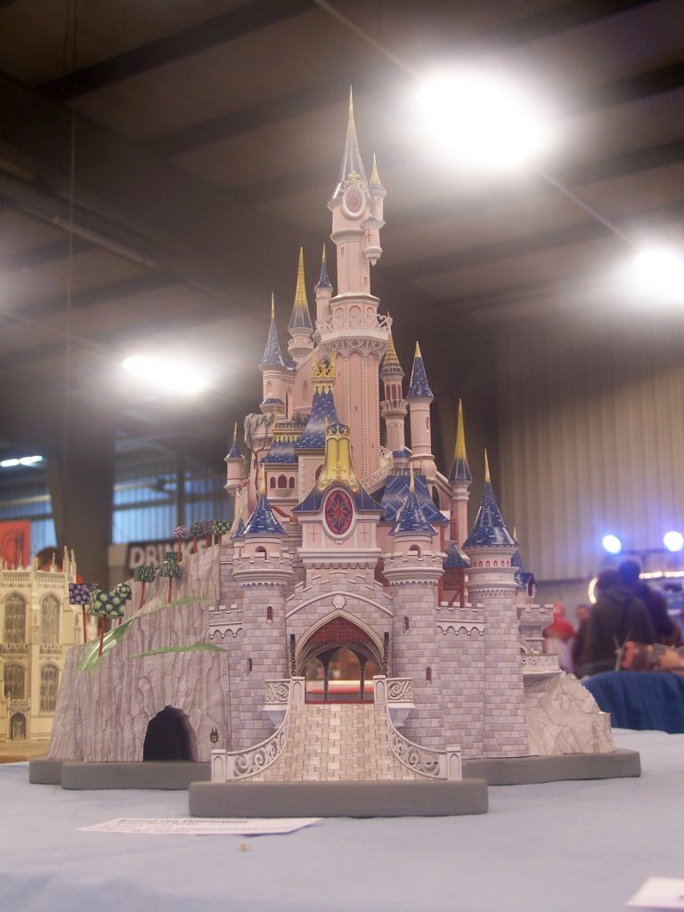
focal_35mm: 51
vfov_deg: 37.5
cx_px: 342
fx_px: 1344
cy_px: 456
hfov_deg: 28.6
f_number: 3
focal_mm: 8.5
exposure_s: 1/4
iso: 80
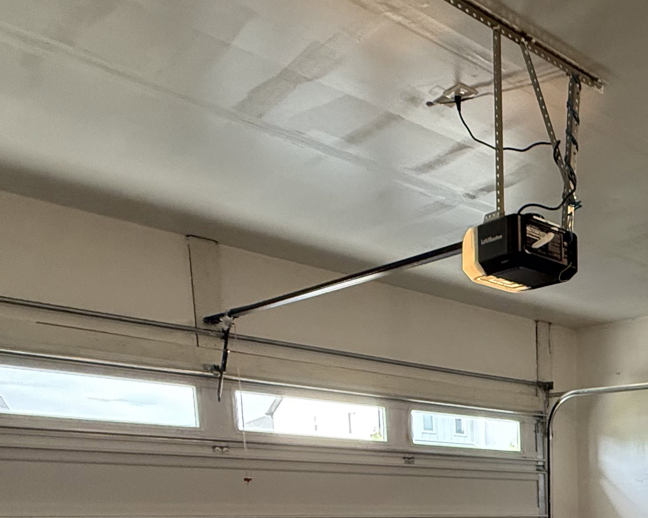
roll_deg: -1.3
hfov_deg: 36.4
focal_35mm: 39
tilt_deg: -7.9
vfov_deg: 32.1
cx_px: 774
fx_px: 748
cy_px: 614
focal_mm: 2.22
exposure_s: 1/120
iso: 400
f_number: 2.2
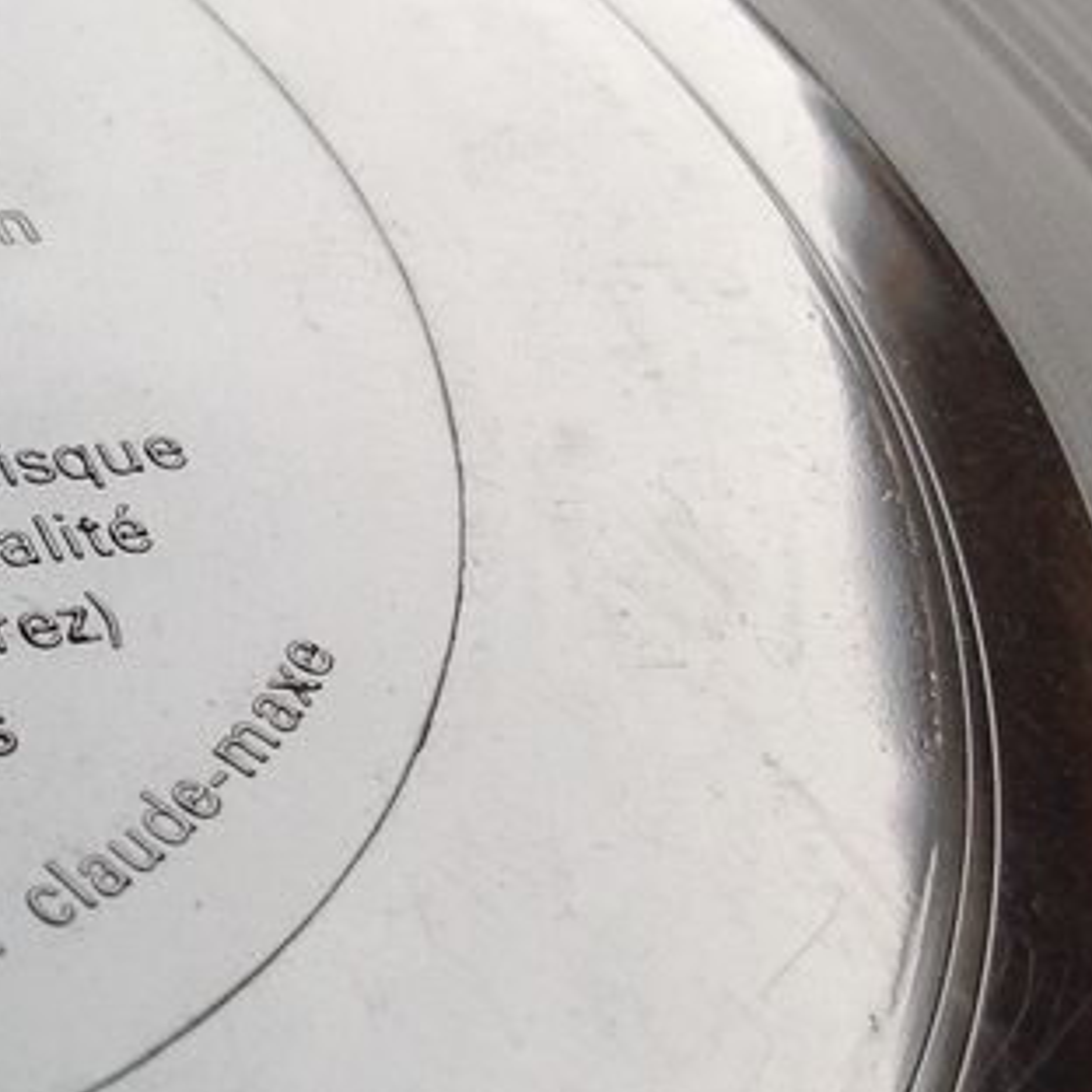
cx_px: -630
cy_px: 352
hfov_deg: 15.9
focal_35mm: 99
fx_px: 3533
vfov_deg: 17.5
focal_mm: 4.28
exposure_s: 1/168
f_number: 2.4
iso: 50
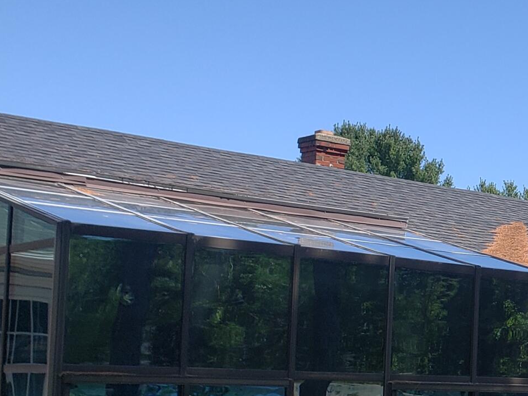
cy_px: 347
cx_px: 813
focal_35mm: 82
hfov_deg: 20.2
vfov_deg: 17.7
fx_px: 1251
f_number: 2.4
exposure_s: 1/850
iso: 50
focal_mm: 4.3
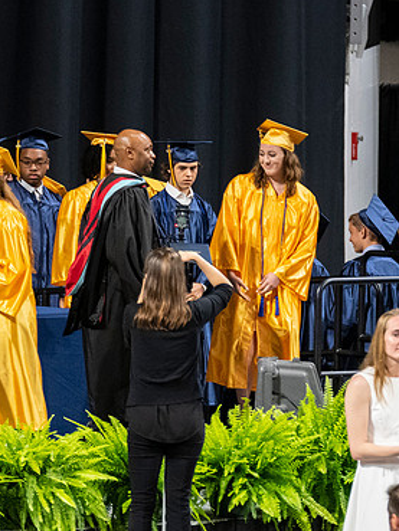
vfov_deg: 3.9
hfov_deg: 2.9
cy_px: 269
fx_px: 7849
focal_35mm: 511
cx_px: 278
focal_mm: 190
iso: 2000
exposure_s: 1/200
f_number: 4
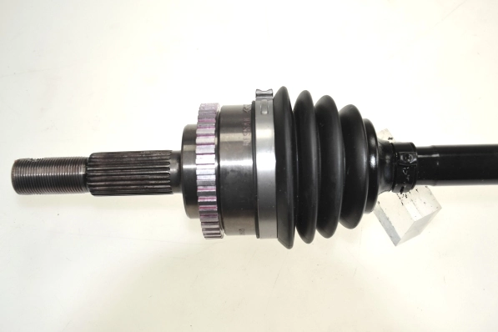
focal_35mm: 42
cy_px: 166
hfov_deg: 46.4
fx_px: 581
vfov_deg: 31.9
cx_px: 249
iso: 100
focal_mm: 28
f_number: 4.5
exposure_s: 1/200
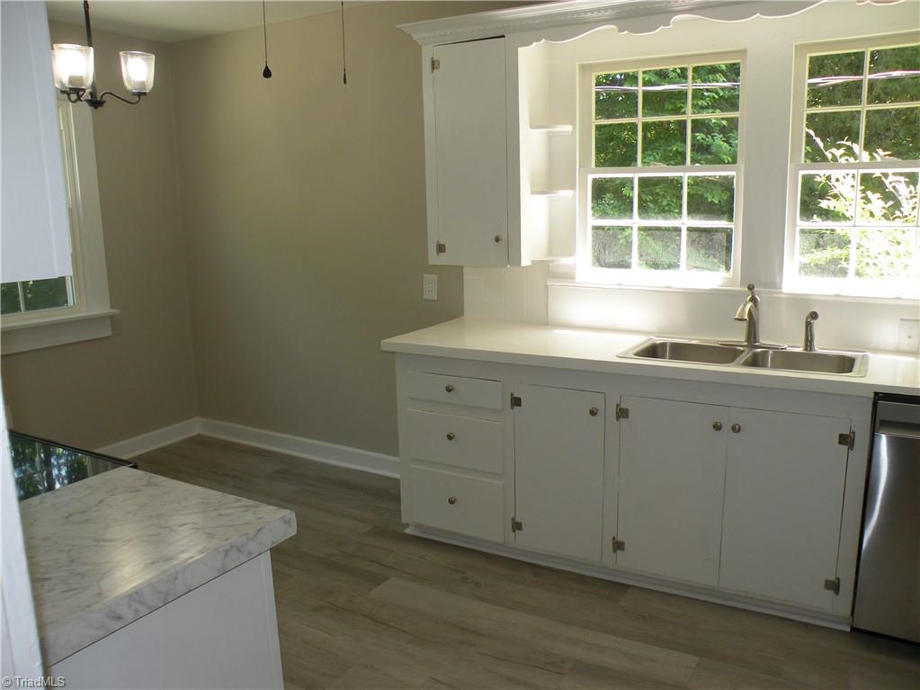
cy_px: 345
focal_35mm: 27
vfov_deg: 51.3
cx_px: 460
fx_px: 718
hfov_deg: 65.3
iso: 64
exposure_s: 1/52.7
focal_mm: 4.7
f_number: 2.8
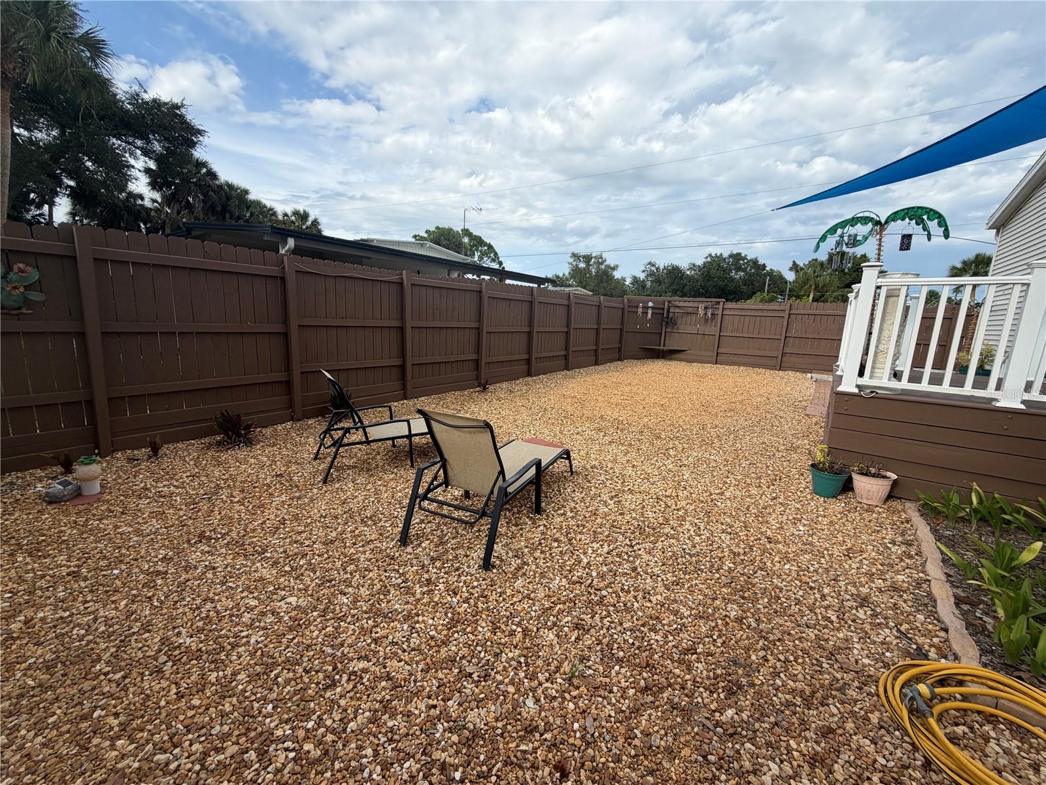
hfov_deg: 102.1
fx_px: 423
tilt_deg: -10.3
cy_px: 392
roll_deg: -2.4
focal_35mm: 14
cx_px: 523
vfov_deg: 85.7
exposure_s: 1/770
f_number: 2.2
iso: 25
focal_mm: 2.22
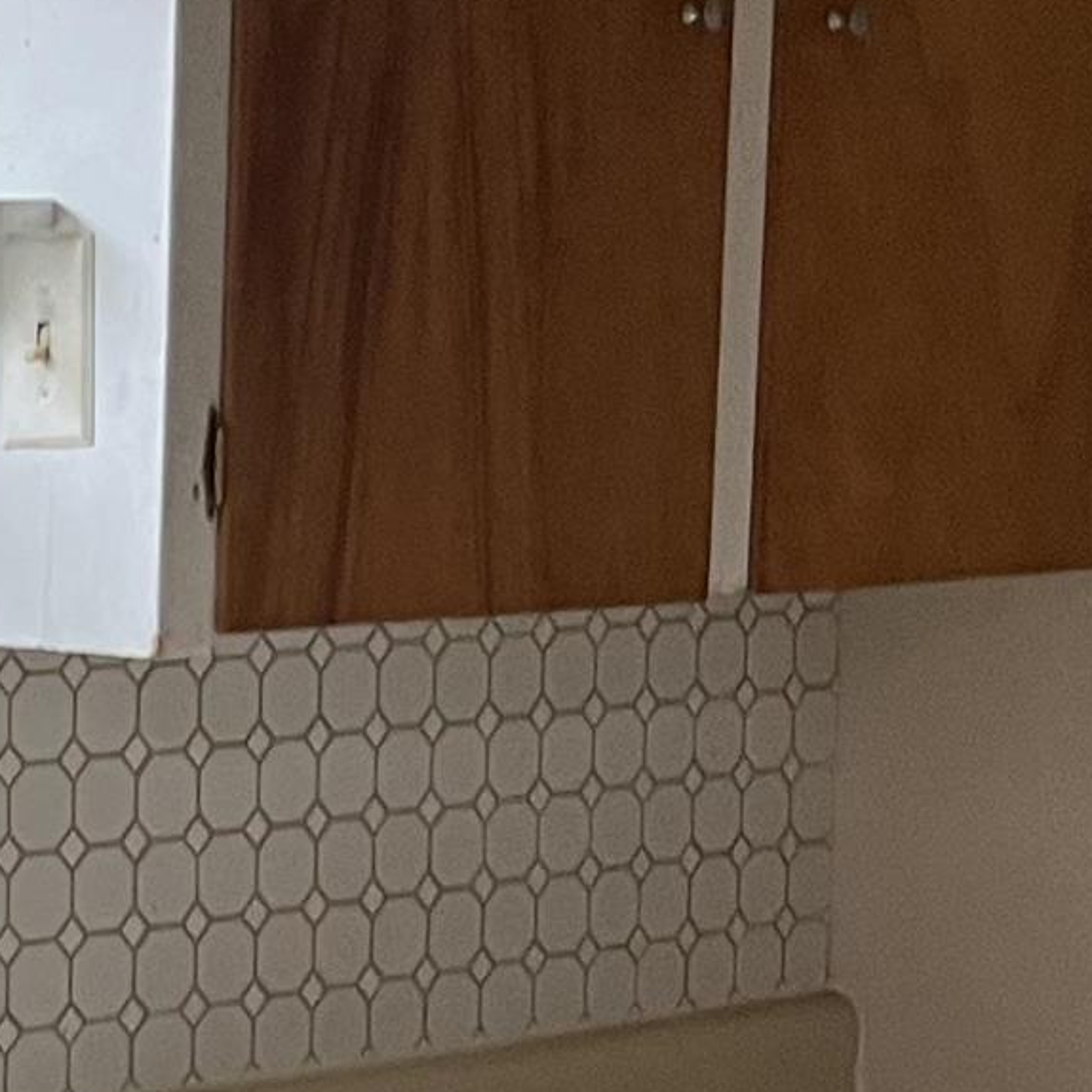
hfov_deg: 13.1
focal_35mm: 123
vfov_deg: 14.0
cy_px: 1113
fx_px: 4390
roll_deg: +0.8
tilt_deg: -8.2
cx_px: -757
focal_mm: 5.1
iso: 160
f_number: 1.6
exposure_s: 1/60
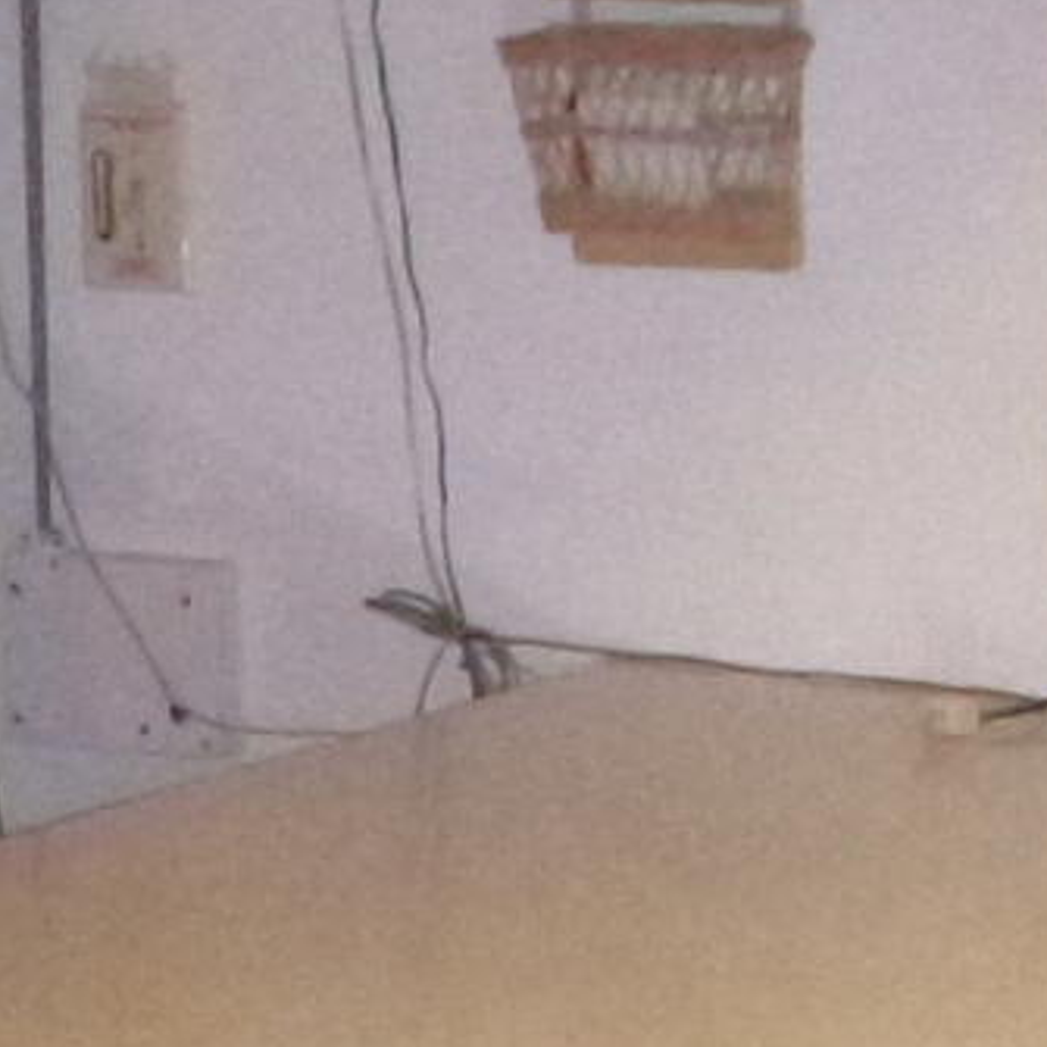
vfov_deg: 8.7
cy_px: 1200
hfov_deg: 8.7
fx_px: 6775
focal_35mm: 198
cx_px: 1228
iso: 640
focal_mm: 4.5
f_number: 3.9
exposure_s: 1/60
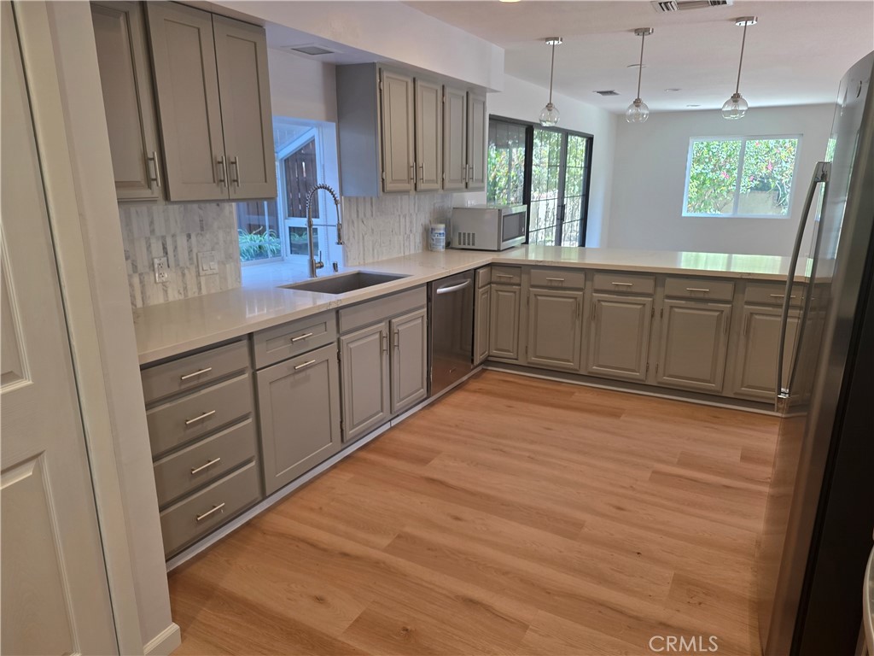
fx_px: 581
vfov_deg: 58.9
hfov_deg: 73.9
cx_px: 437
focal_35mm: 23
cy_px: 328
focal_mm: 6.25
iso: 125
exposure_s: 1/120
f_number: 1.7
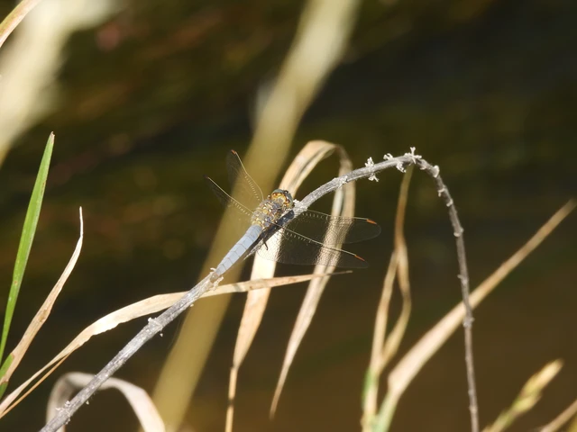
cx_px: 288
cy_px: 216
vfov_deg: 3.0
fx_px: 8334
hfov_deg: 4.0
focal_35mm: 500
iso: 100
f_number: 6.3
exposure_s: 1/250
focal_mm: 89.2
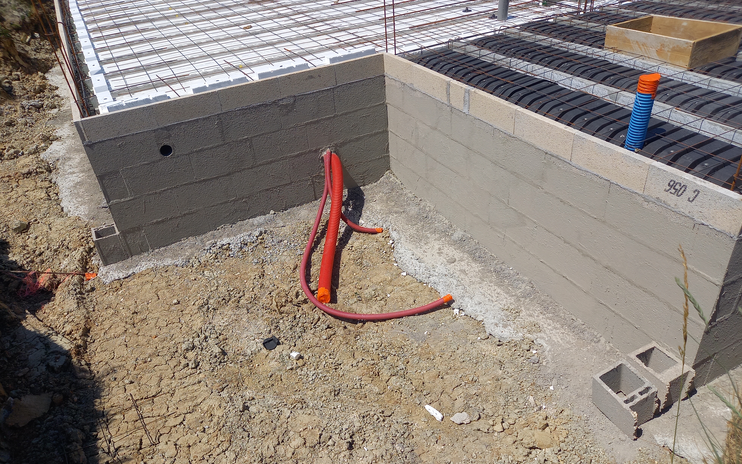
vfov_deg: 45.9
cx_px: 366
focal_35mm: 27
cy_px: 268
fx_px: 546
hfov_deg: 68.4
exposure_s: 1/1992
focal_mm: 4.65
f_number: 1.8
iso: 50
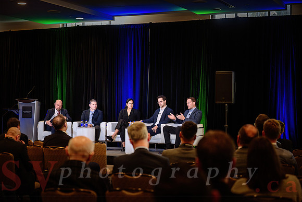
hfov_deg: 28.8
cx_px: 151
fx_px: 587
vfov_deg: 19.5
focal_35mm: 70
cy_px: 101
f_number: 2.8
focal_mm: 70
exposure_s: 1/200
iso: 1600
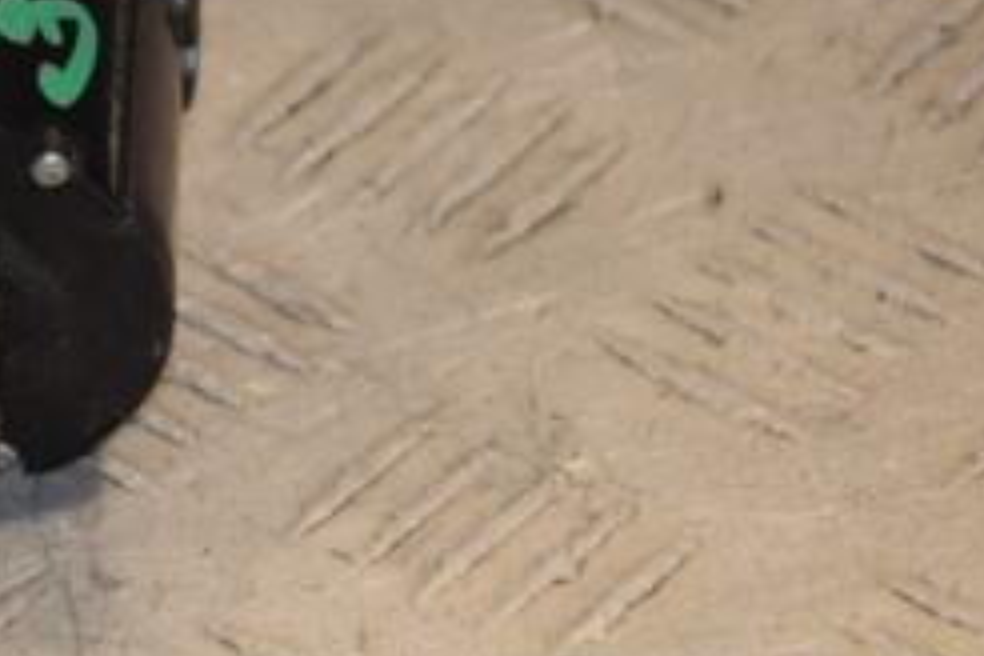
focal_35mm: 384
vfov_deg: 3.6
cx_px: -164
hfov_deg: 5.3
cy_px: 196
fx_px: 10501
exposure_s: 1/200
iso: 800
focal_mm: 105
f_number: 7.1
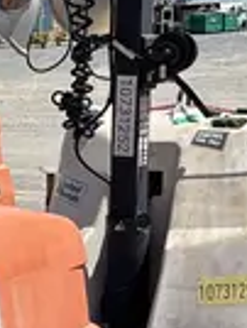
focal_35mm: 142
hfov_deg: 9.7
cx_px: -257
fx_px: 1347
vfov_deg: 13.8
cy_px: 231
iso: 50
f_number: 1.6
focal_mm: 5.96
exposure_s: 1/4255
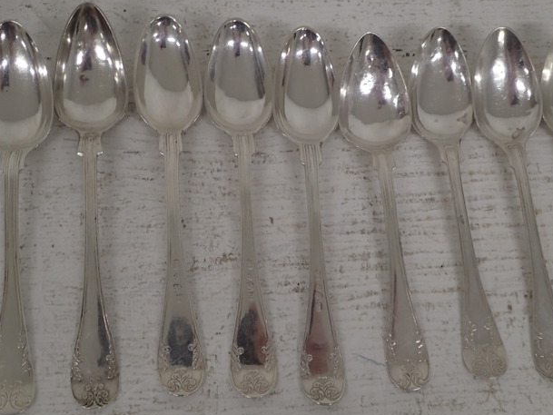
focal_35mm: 46
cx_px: 290
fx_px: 735
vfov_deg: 31.5
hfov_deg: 41.2
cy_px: 220
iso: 125
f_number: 2.6
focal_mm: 6.42
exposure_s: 1/60
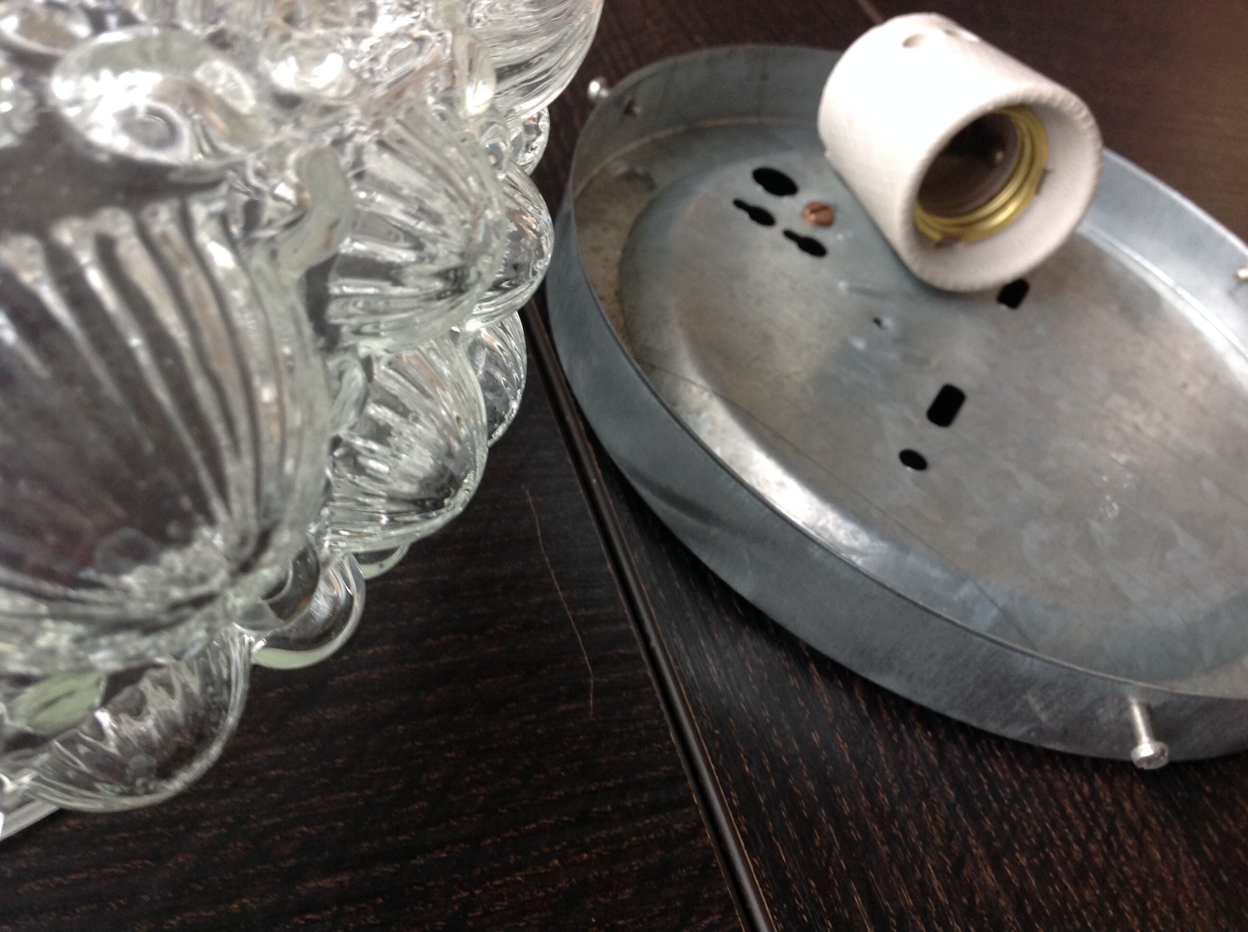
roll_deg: -24.1
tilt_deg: -43.0
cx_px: 624
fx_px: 1260
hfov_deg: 52.7
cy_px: 466
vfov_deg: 40.6
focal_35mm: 35
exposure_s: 1/15
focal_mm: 4.28
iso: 100
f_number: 2.4
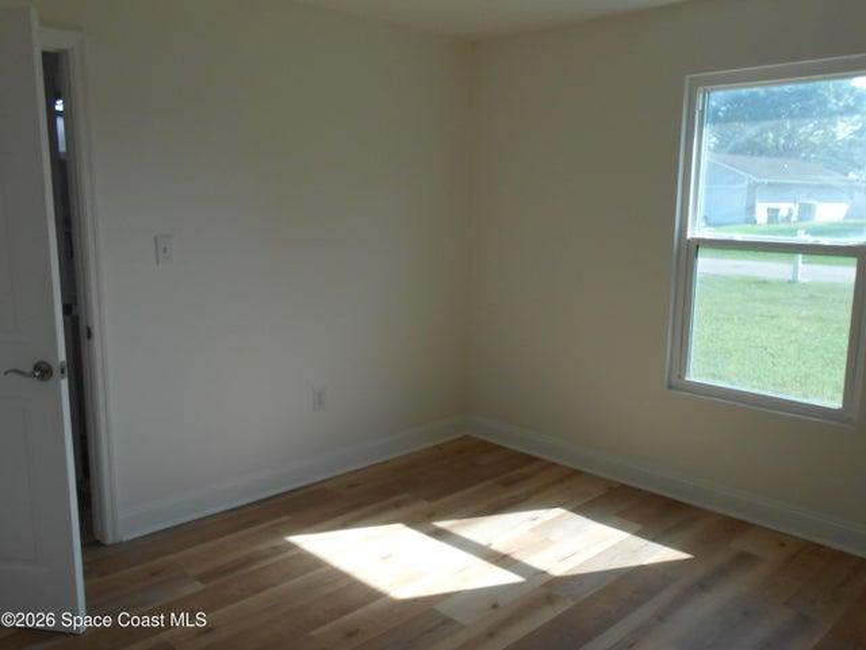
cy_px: 325
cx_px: 433
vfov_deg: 46.8
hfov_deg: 60.0
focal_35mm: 30
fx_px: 751
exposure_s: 1/250
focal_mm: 5.3
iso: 160
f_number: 3.8
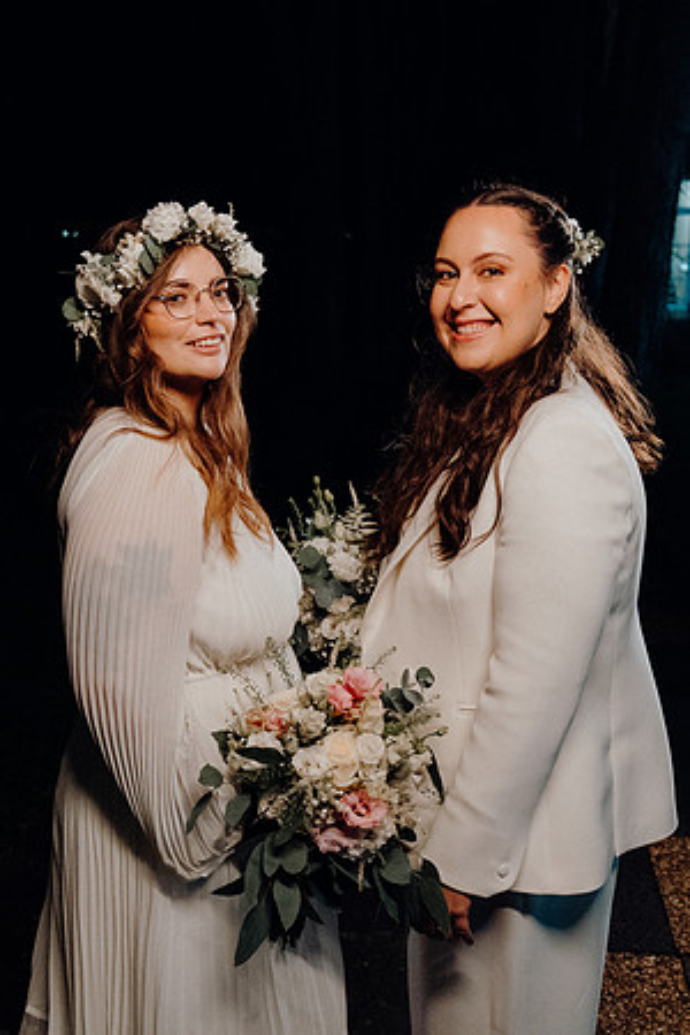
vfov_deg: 48.5
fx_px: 1150
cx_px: 345
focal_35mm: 40
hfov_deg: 33.4
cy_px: 518
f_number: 3.5
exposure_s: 1/160
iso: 5000
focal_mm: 27
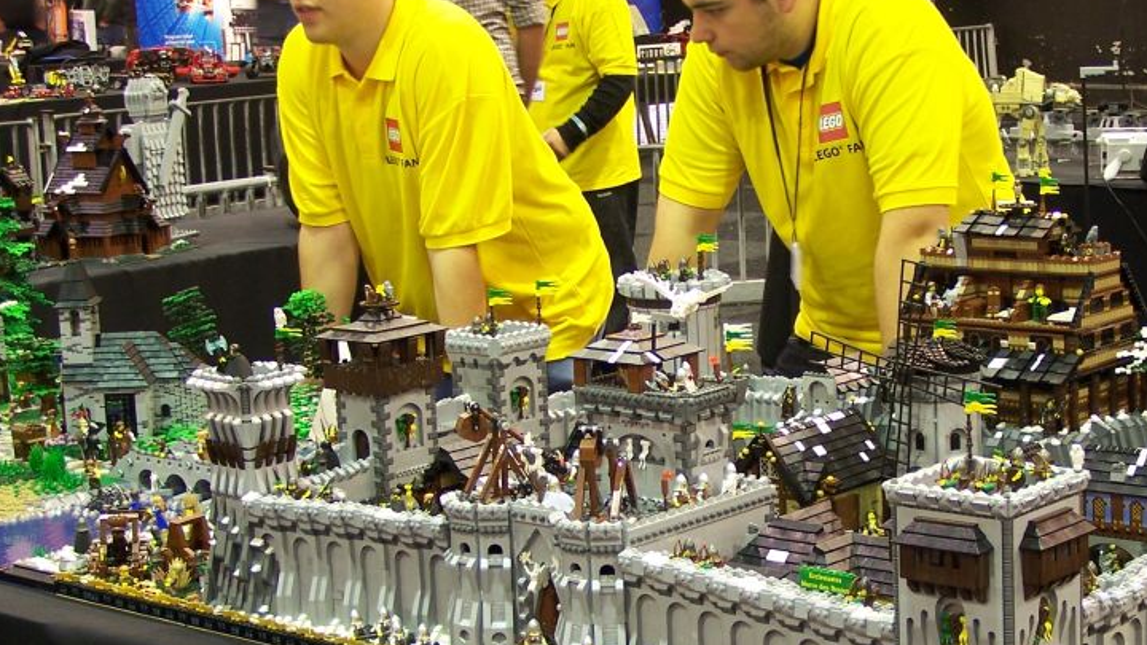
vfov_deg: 15.2
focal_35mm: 79
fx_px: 2403
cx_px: 758
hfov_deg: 26.7
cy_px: 484
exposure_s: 1/2
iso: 80
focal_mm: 8.5
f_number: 3
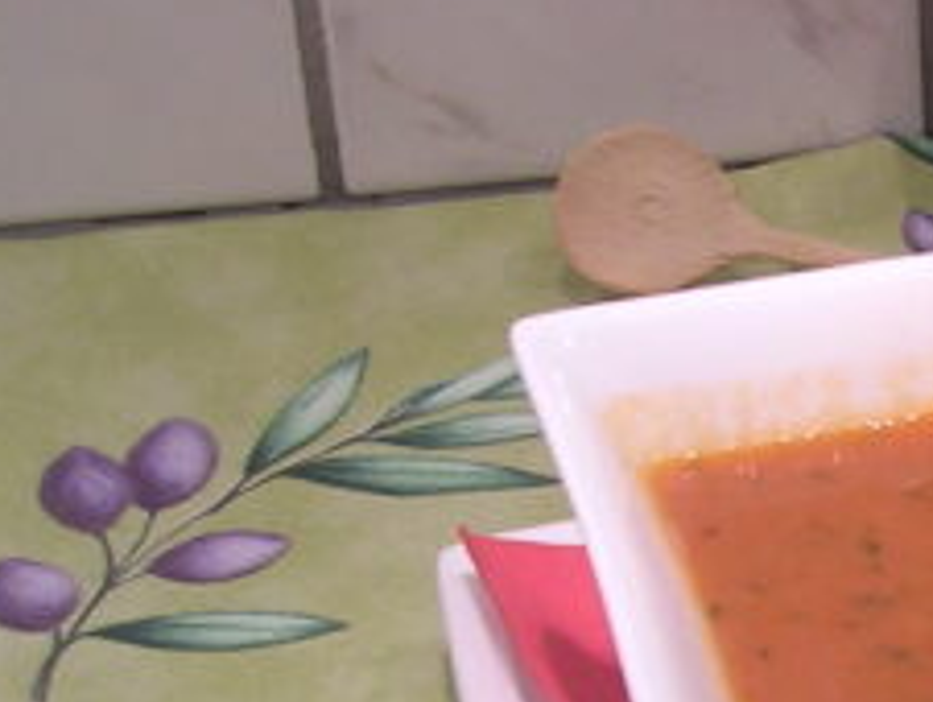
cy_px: 677
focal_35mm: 129
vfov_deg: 11.4
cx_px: 1428
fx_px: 3481
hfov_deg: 14.2
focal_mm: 5.8
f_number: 2.8
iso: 100
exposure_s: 1/51.8
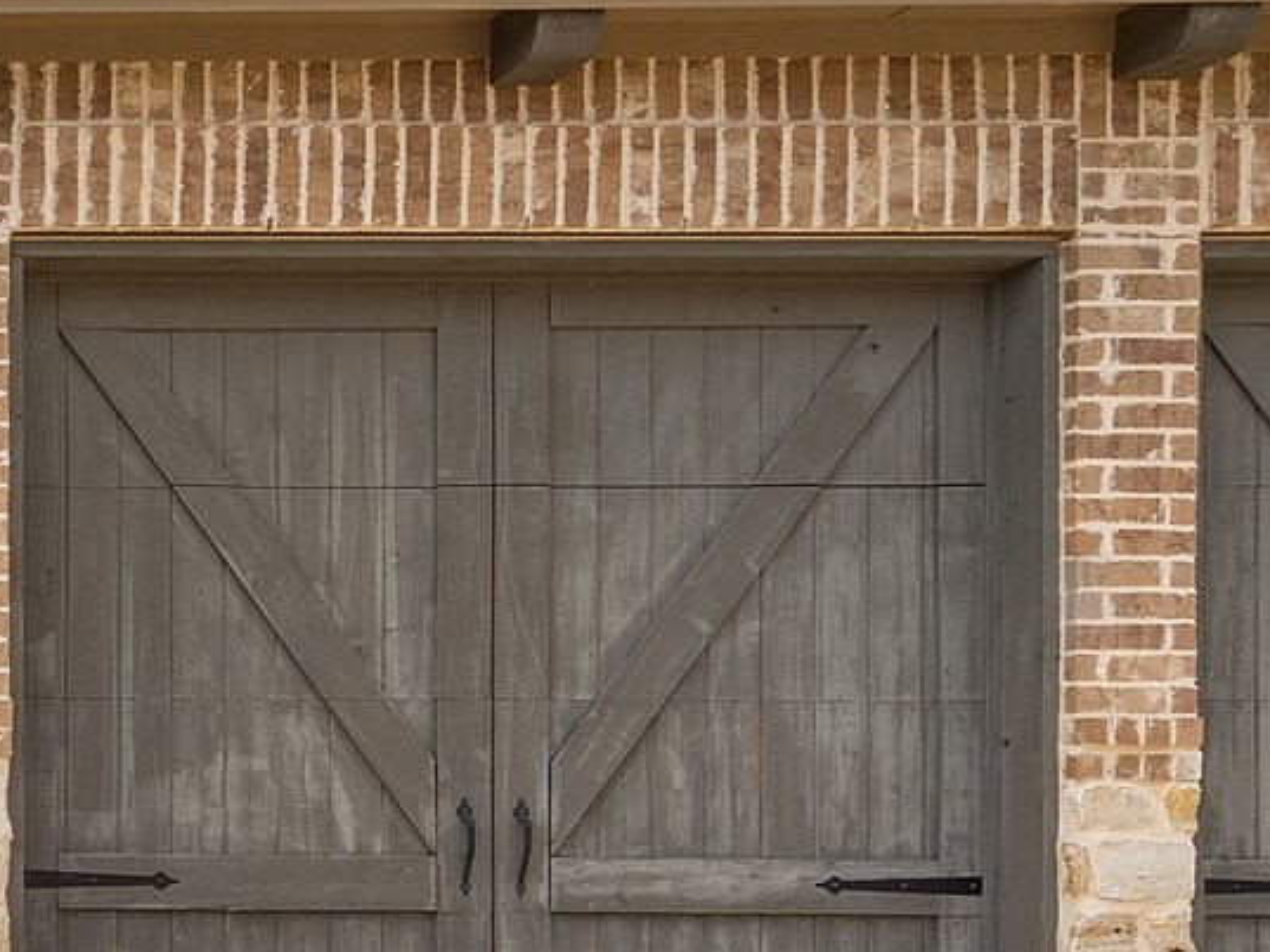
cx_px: -584
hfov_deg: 23.9
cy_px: 776
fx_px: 2422
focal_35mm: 66
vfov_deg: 21.9
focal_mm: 18
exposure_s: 1/1250
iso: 400
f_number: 6.3
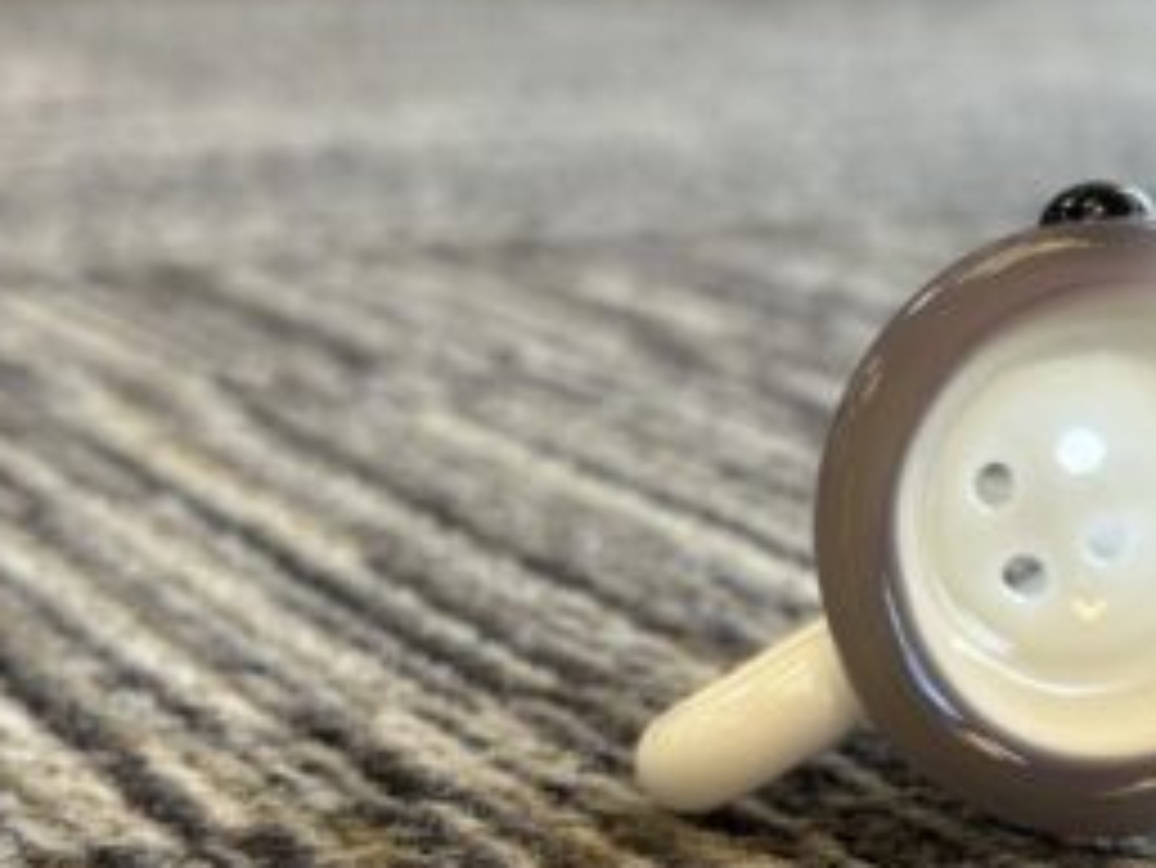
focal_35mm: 101
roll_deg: +0.5
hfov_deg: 19.0
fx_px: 3374
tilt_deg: -14.6
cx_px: 1080
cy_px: 659
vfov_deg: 14.6
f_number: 1.6
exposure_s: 1/69
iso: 50
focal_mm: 5.96
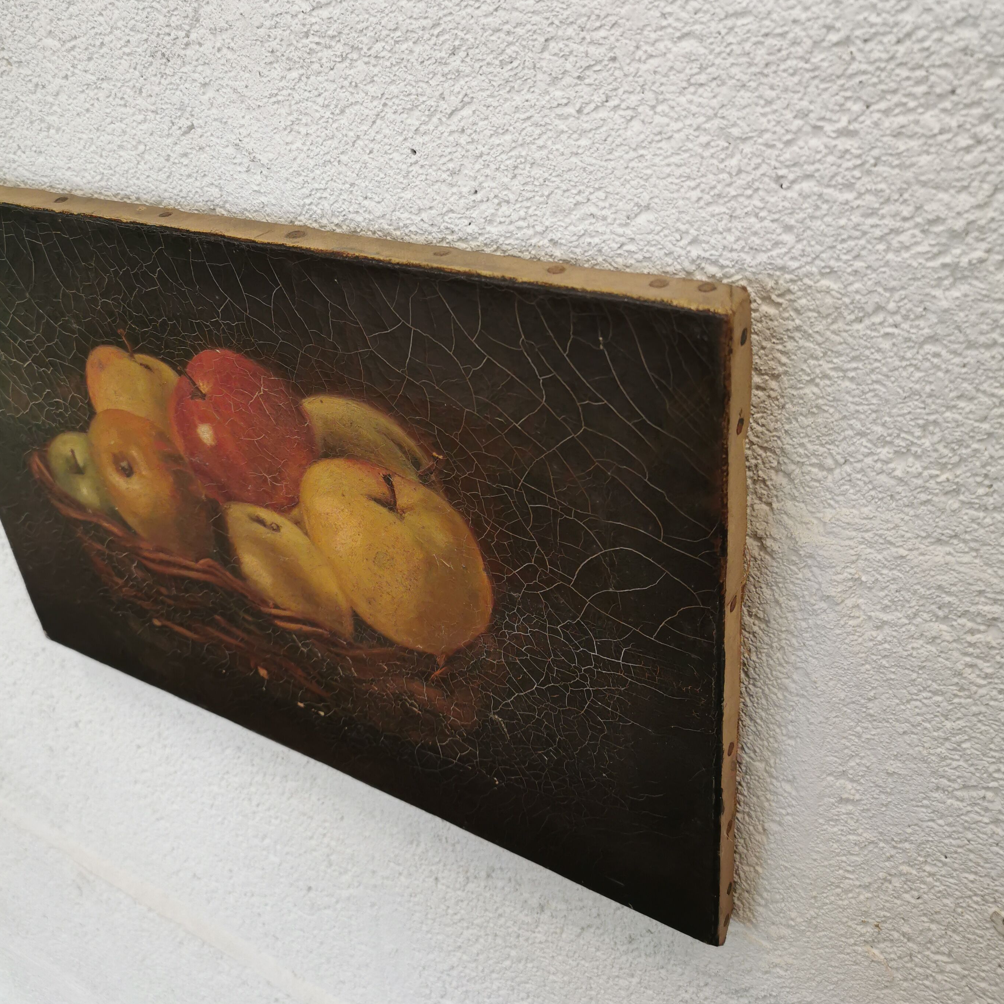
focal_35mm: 32
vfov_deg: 50.9
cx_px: 501
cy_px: 417
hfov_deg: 51.1
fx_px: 1050
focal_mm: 5.58
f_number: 1.8
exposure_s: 1/100
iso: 100
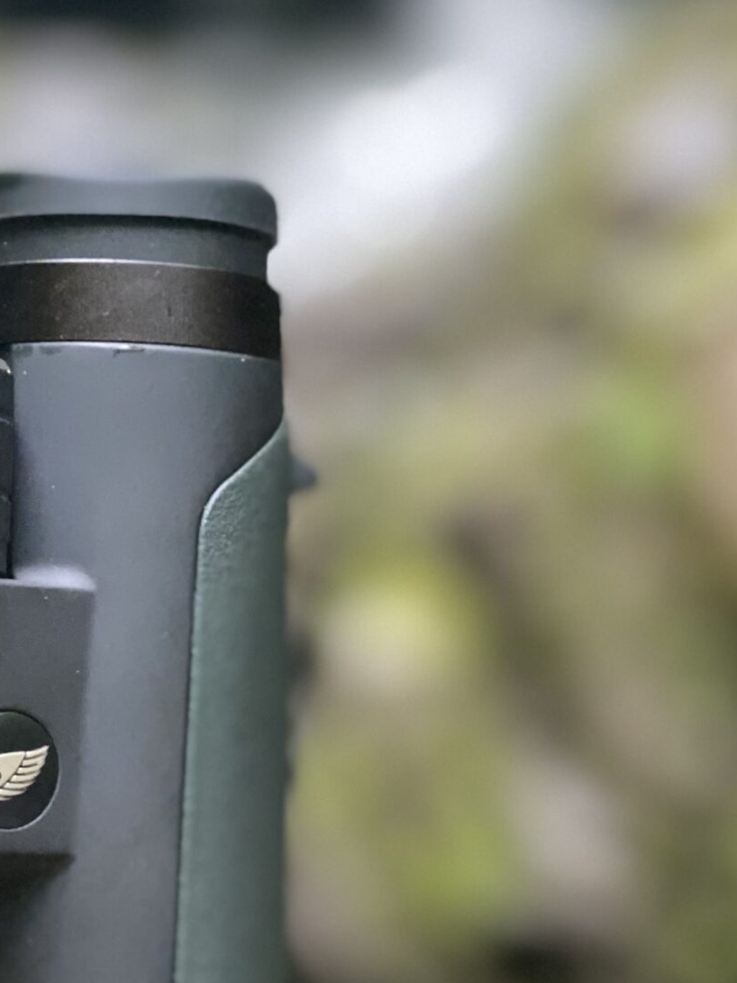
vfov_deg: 16.2
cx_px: 32
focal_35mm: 122
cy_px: 482
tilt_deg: +8.8
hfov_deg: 12.0
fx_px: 3464
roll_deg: -0.8
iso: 250
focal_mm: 6
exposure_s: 1/72
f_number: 2
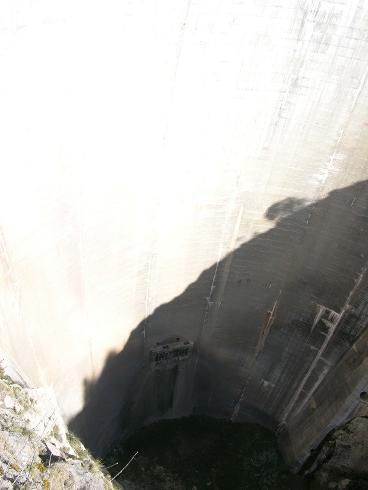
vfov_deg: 52.6
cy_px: 245
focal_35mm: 35
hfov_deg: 40.7
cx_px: 184
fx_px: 496
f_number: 4.5
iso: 50
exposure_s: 1/180
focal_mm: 8.9
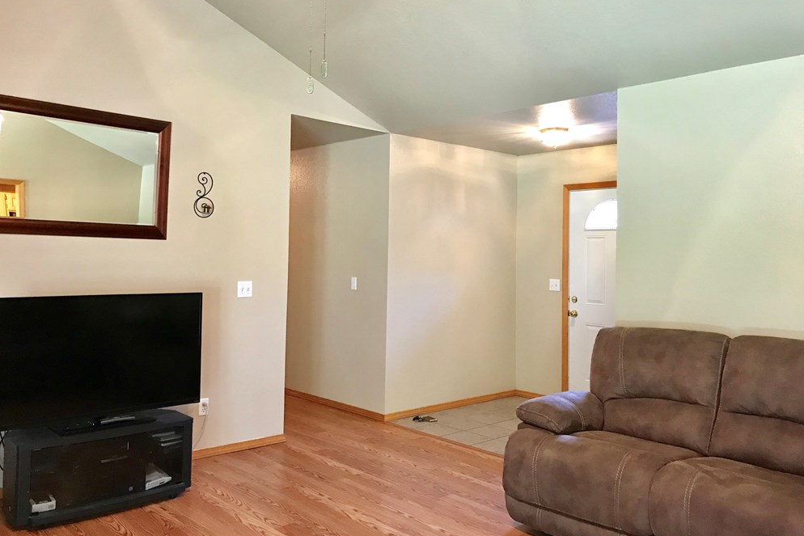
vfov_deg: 43.5
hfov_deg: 61.9
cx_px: 395
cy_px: 237
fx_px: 670
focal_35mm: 30
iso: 64
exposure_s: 1/15
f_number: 1.8
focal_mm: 3.99
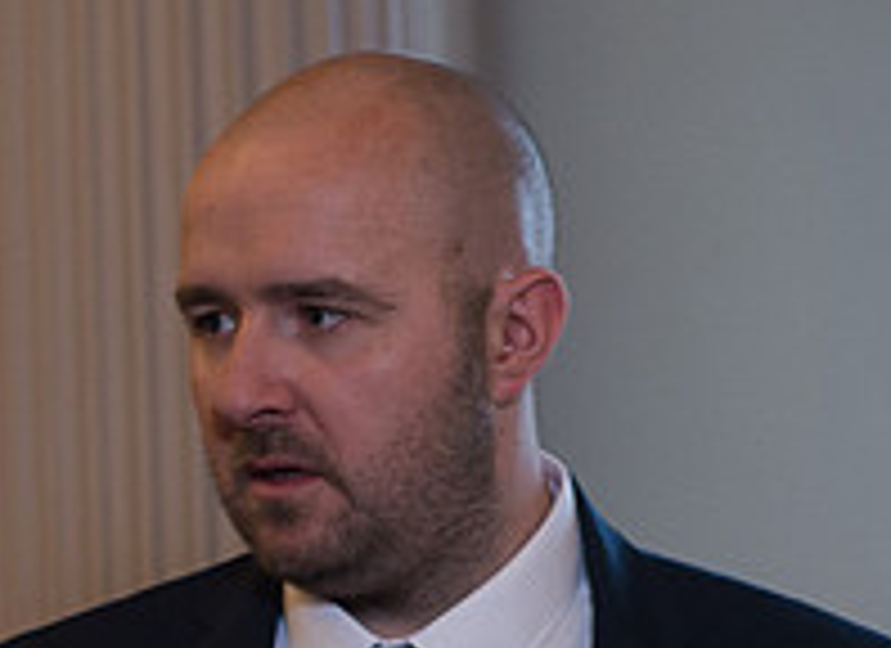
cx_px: 15
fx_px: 8122
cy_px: 1022
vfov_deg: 4.5
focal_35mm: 319
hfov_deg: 6.3
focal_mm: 70
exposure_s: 1/80
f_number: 4
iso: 500
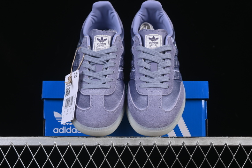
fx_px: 532
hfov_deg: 26.7
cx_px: 126
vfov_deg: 17.9
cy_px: 84
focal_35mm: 76
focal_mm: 50
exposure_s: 1/80
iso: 160
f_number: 8
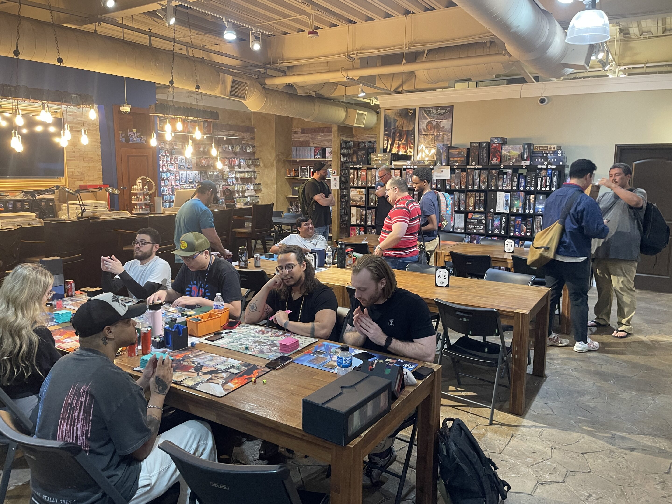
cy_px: 252
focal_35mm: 26
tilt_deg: -8.3
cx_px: 336
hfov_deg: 67.3
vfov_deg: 53.1
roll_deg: +0.0
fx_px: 505
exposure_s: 1/60
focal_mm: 4.2
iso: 250
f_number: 1.6
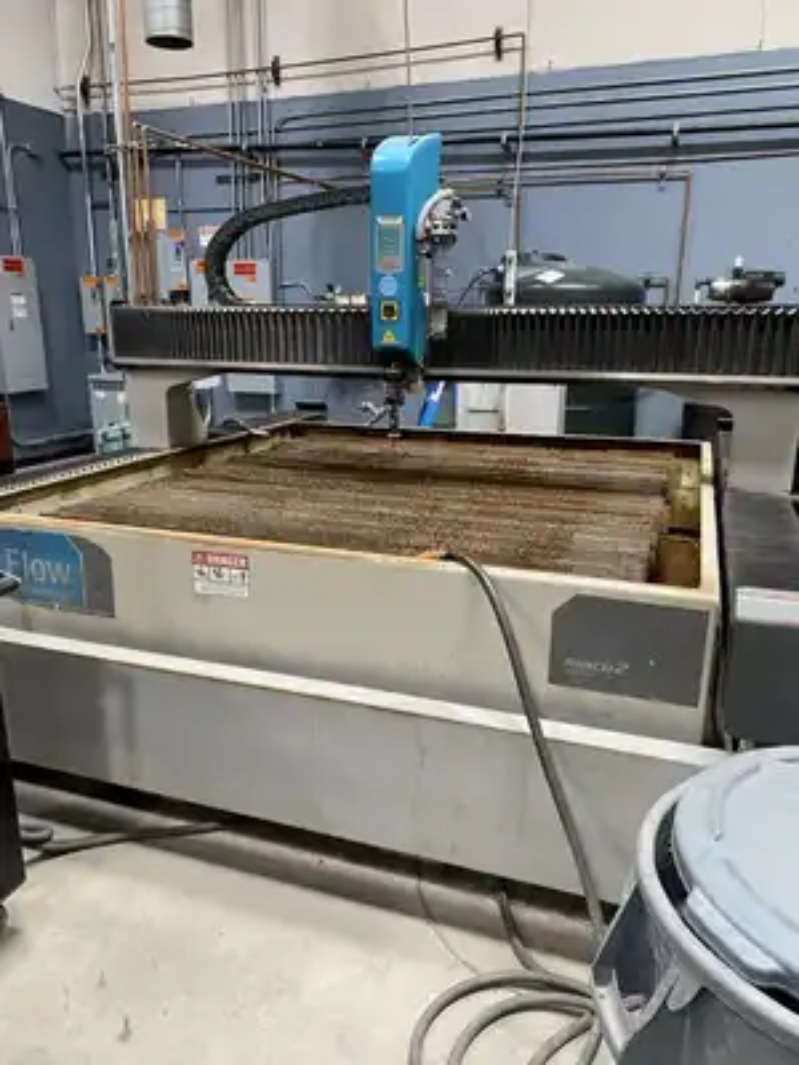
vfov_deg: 67.3
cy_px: 532
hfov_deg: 53.1
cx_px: 400
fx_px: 800
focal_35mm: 26
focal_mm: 4.2
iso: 125
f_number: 1.8
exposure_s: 1/72
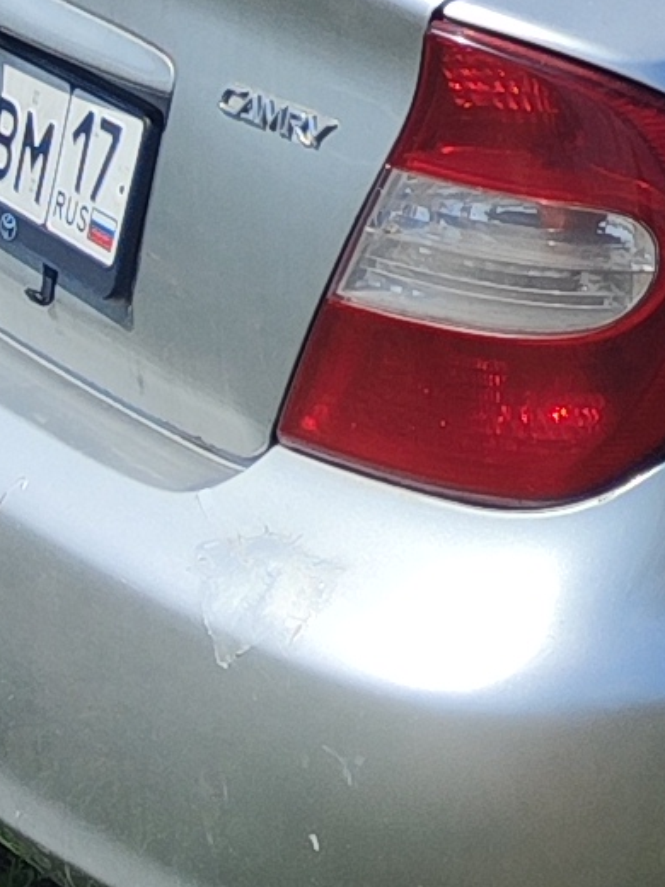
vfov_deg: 10.0
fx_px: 4841
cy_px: -600
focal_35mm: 189
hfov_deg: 7.3
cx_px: 1618
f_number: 1.88
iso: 50
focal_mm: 5.59
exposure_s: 1/3300
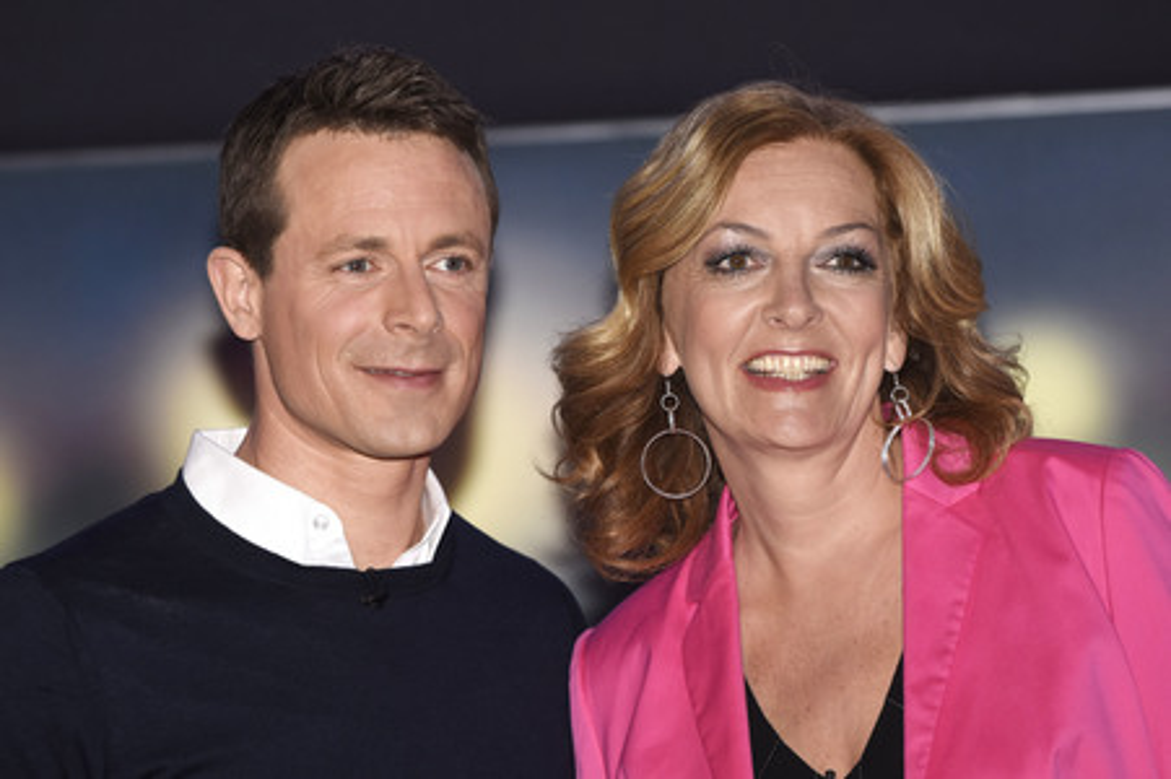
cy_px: 390
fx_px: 9020
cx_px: 586
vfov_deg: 4.9
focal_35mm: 278
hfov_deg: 7.4
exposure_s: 1/400
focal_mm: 185
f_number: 3.5
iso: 400
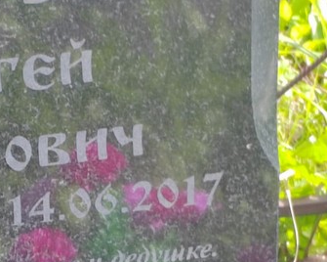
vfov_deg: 6.7
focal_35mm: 231
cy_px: 152
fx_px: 2236
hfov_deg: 8.3
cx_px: 9
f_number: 1.9
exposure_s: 1/160
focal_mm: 5.52
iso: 100
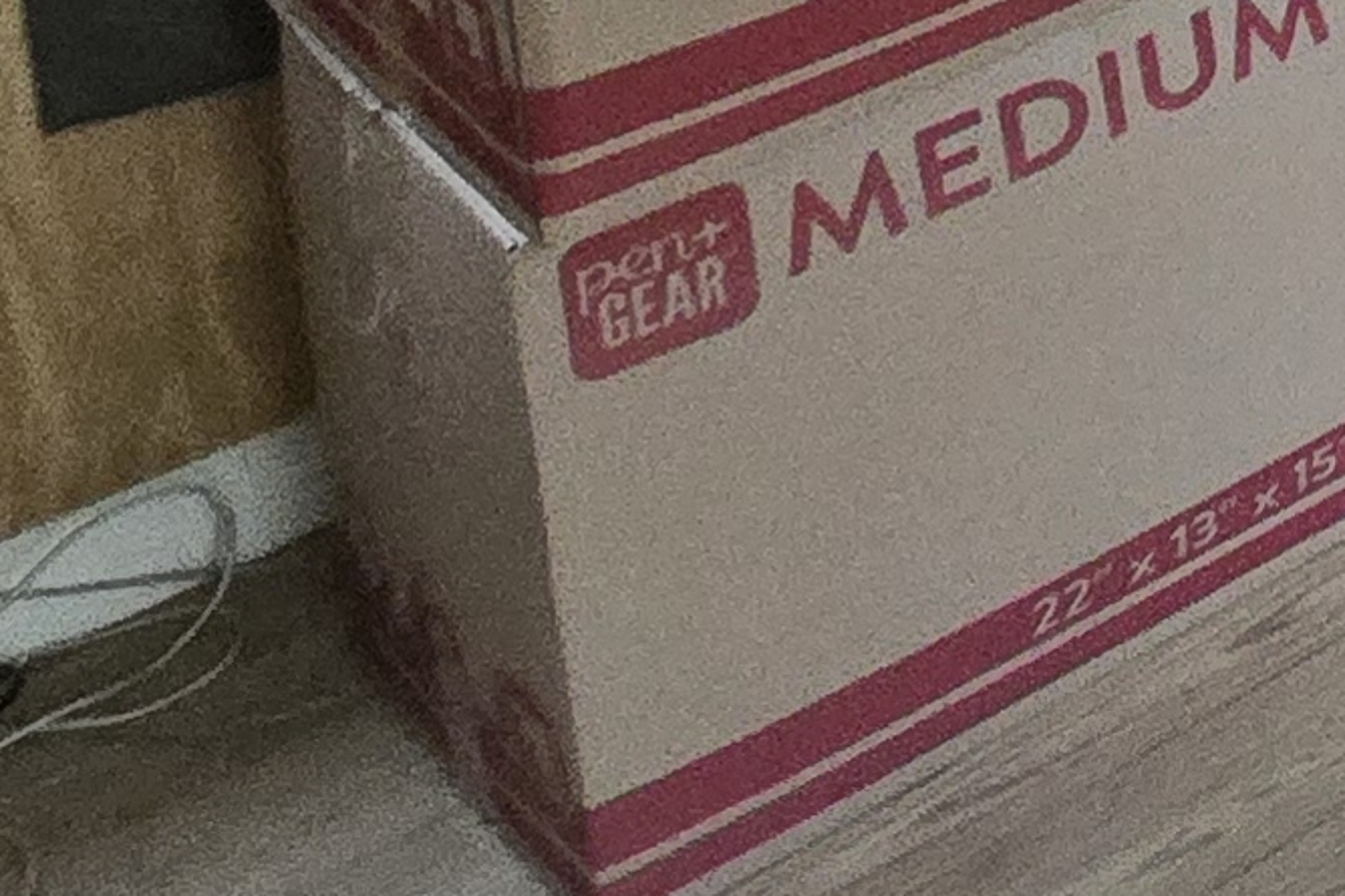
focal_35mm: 81
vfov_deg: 12.9
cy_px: -1244
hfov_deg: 14.9
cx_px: 3244
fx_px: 3025
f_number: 2.2
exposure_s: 1/60
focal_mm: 2.2
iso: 640
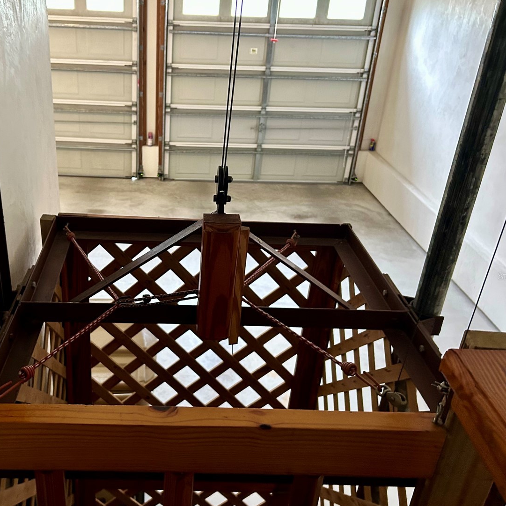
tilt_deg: -26.5
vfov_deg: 48.4
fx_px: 562
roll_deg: -2.2
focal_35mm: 34
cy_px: 276
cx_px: 168
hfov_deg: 47.6
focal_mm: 5.7
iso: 640
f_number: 1.5
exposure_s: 1/31
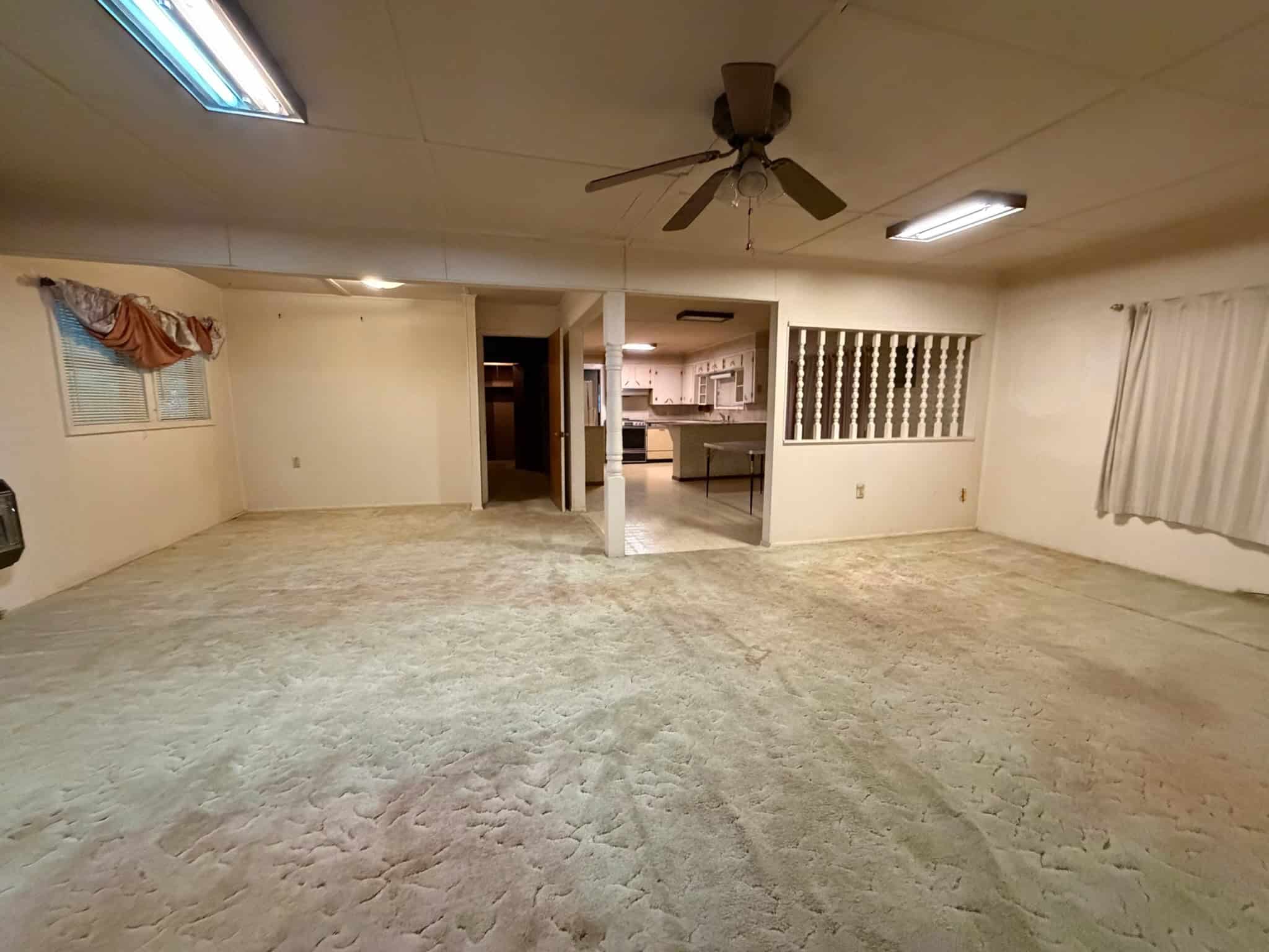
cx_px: 634
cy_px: 476
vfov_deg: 85.7
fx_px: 513
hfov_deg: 102.1
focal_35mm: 14
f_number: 2.2
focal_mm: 2.2
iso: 1000
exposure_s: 1/60
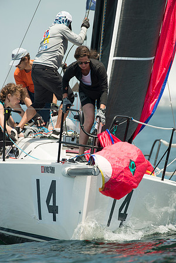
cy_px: 132
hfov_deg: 2.3
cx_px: 88
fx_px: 4400
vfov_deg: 3.4
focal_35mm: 600
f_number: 5
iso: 200
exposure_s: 1/2000
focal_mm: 600
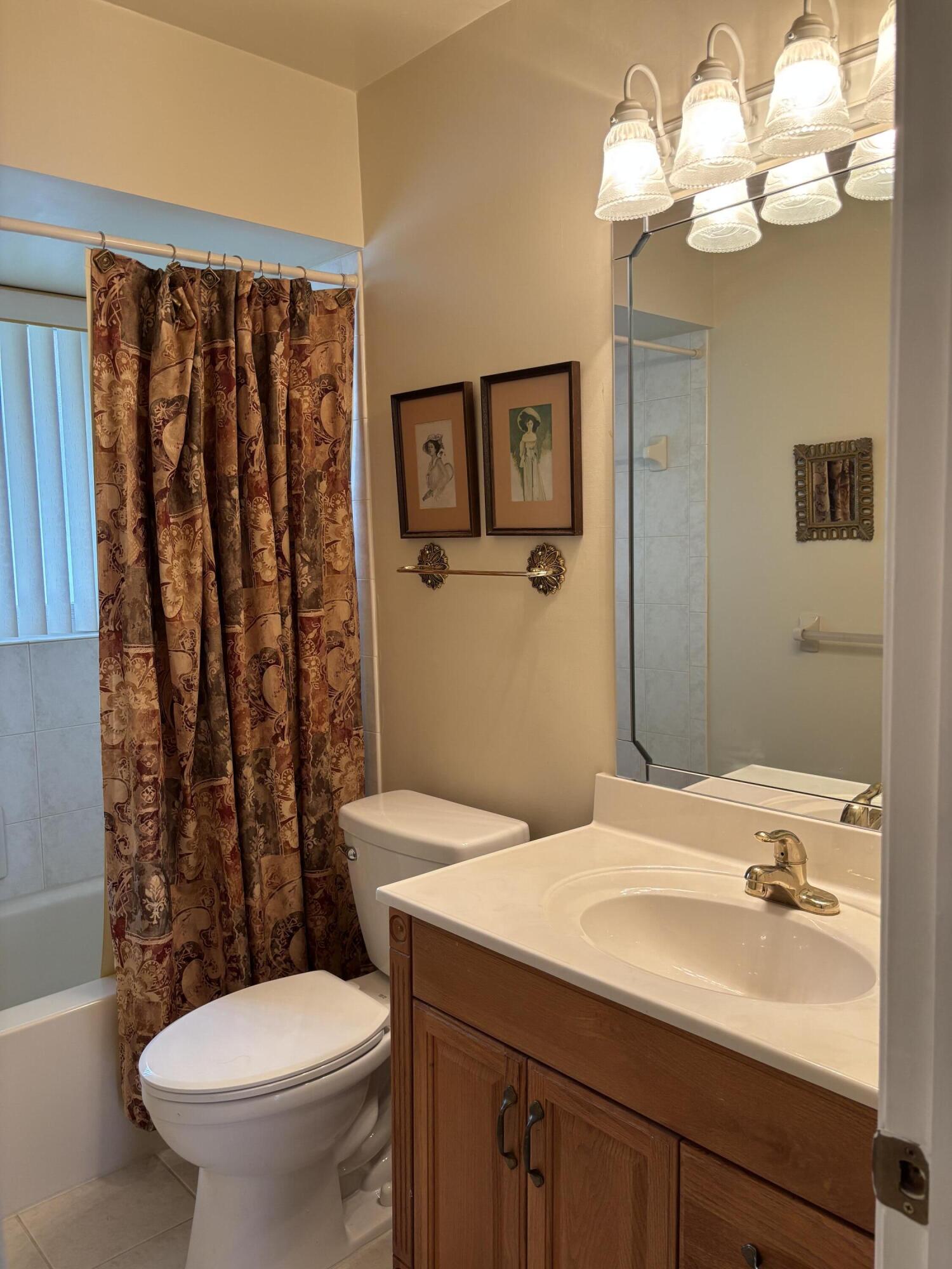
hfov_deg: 53.1
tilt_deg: -5.1
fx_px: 953
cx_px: 476
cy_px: 634
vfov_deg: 67.3
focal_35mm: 26
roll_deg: +0.8
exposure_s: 1/120
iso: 125
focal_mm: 5.96
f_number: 1.6
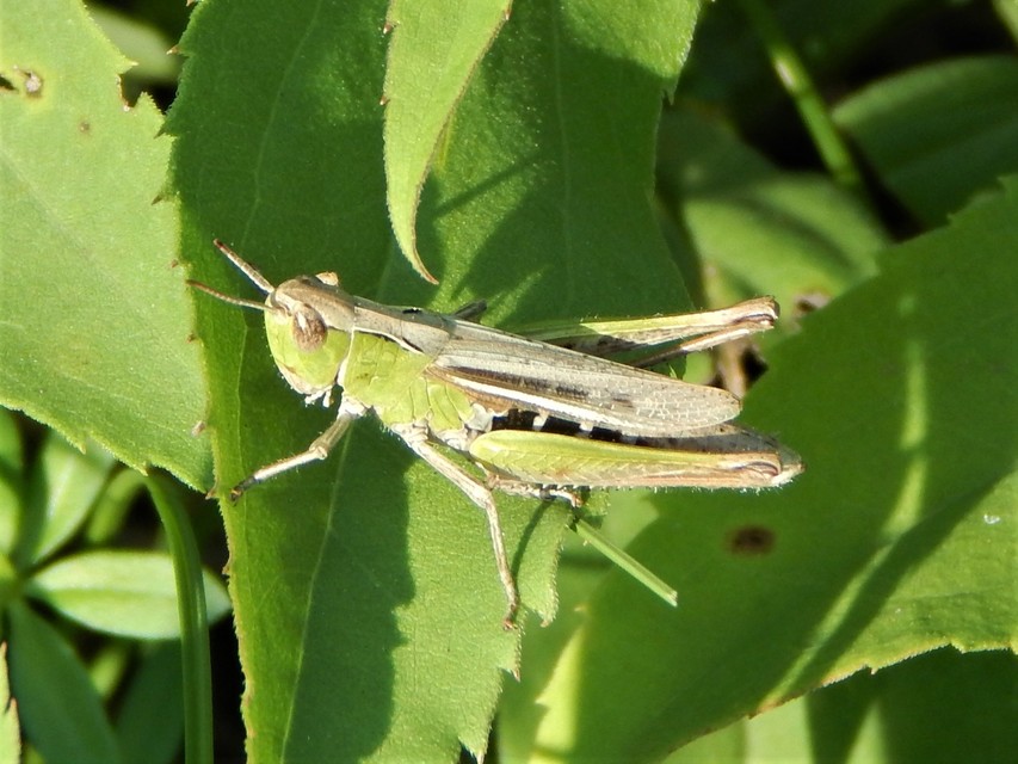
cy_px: 382
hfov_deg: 7.9
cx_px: 509
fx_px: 7353
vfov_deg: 5.9
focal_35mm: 250
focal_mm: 44.9
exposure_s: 1/160
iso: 125
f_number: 5.6
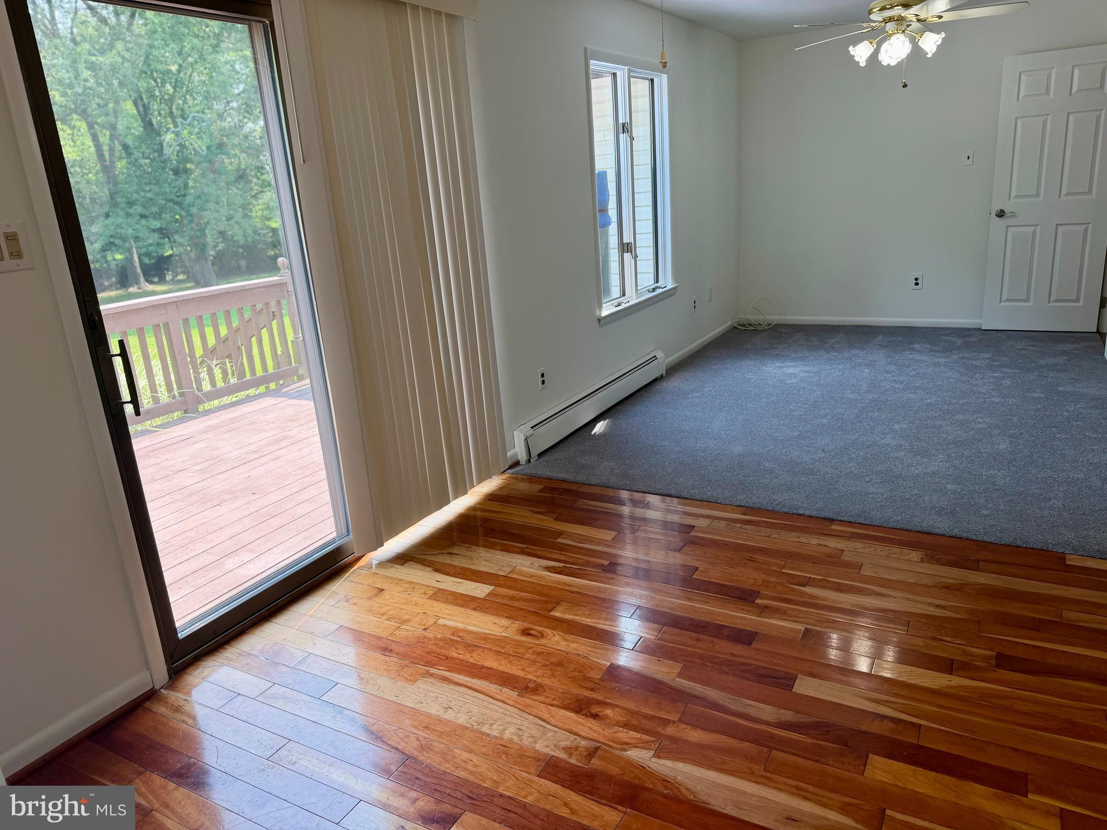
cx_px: 554
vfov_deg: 56.8
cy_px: 415
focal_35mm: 24
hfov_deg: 71.6
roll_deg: +4.9
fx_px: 768
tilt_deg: -16.3
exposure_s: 1/171
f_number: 1.78
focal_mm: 6.76
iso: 80
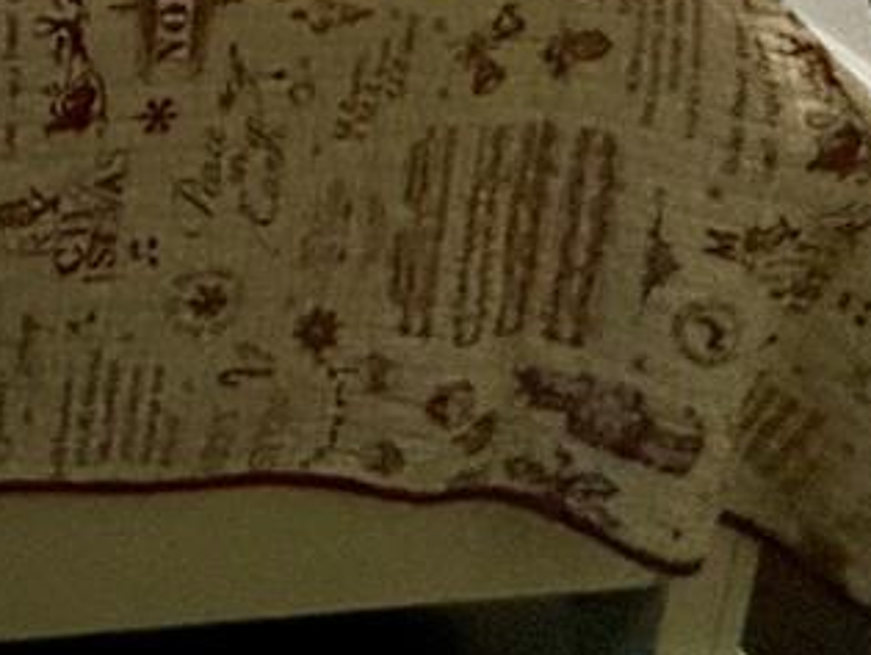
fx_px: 1789
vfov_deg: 14.9
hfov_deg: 20.1
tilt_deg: -10.7
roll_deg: -0.8
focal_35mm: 71
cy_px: -813
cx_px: -680
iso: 500
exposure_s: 1/60
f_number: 2.2
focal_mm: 2.22
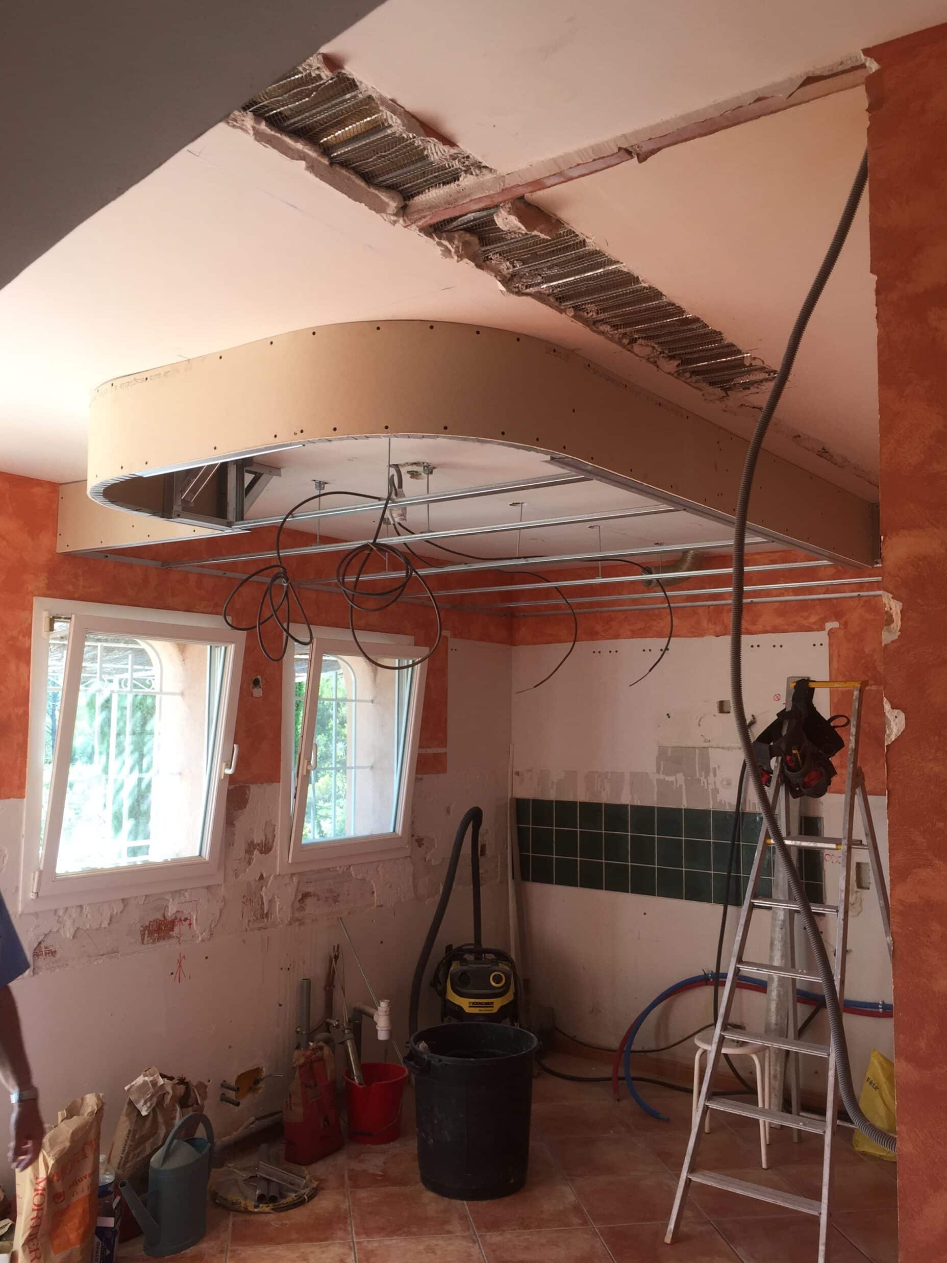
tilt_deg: +4.1
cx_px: 469
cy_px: 624
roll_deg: -0.2
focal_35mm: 30
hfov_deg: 46.8
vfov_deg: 60.0
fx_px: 1094
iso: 40
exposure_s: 1/100
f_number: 2.2
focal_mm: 4.15
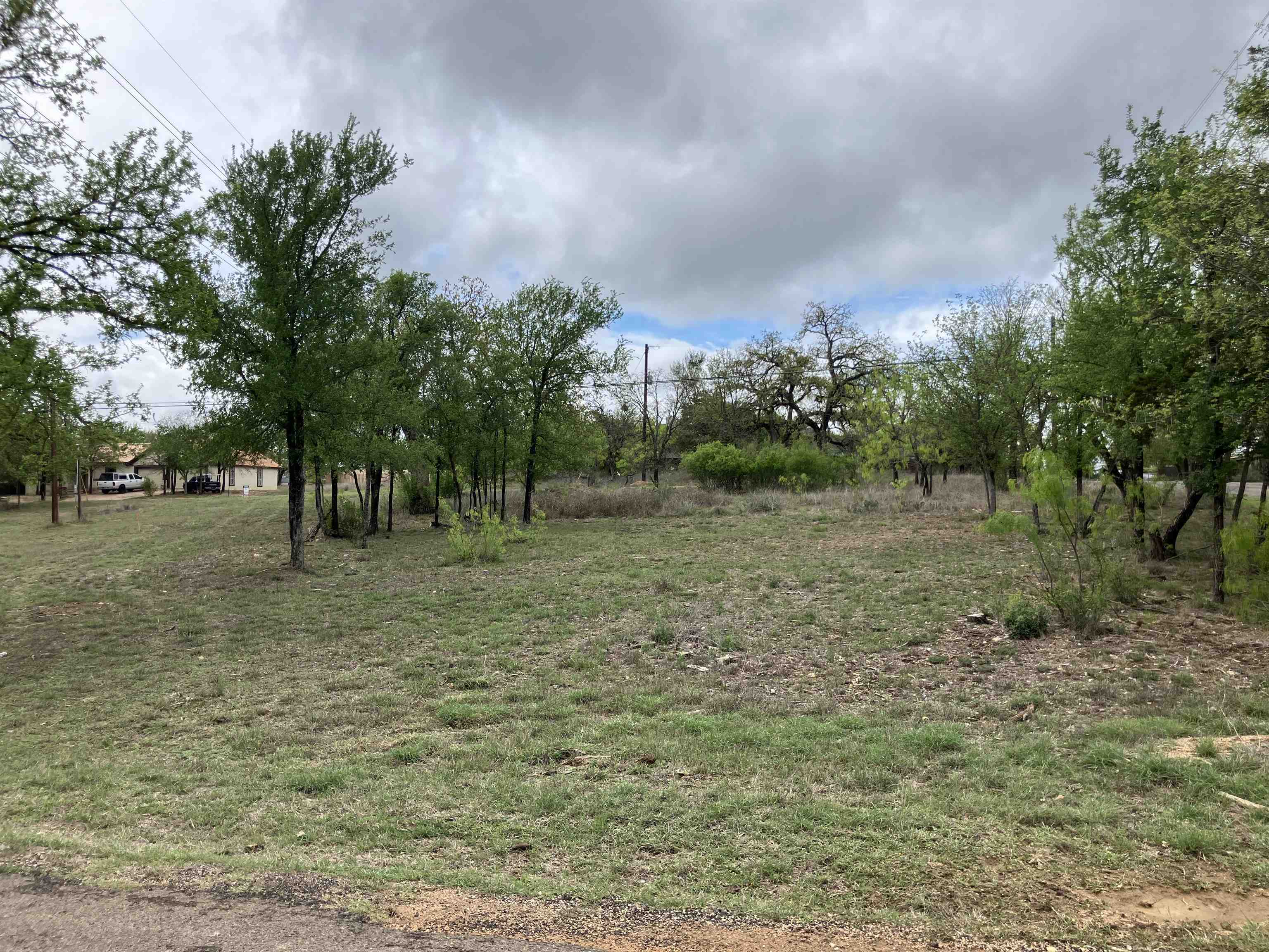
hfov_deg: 63.4
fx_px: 1026
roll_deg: +0.7
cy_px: 476
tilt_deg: +1.7
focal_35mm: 28
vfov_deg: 49.7
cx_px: 634
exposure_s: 1/2114
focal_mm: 3.99
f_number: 1.8
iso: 32
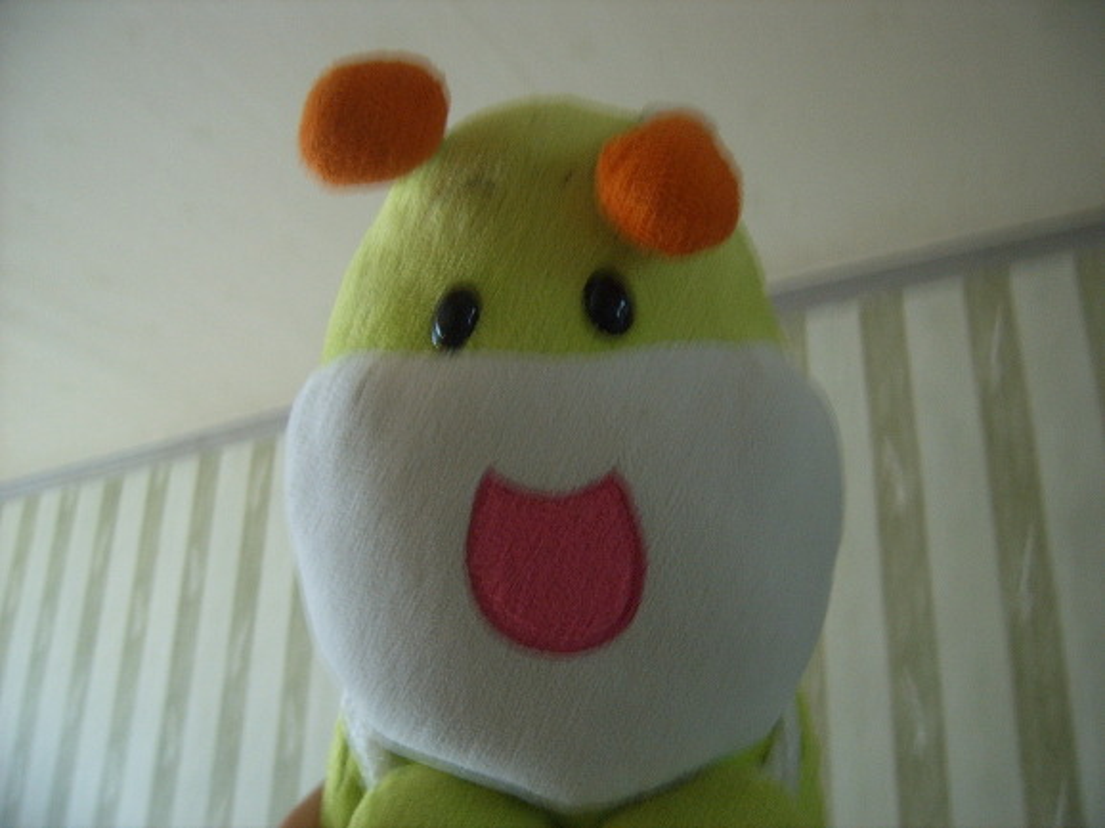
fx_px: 1117
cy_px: 414
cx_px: 552
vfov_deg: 40.7
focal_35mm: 35
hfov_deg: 52.6
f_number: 2.8
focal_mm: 5.8
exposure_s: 1/8
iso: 100
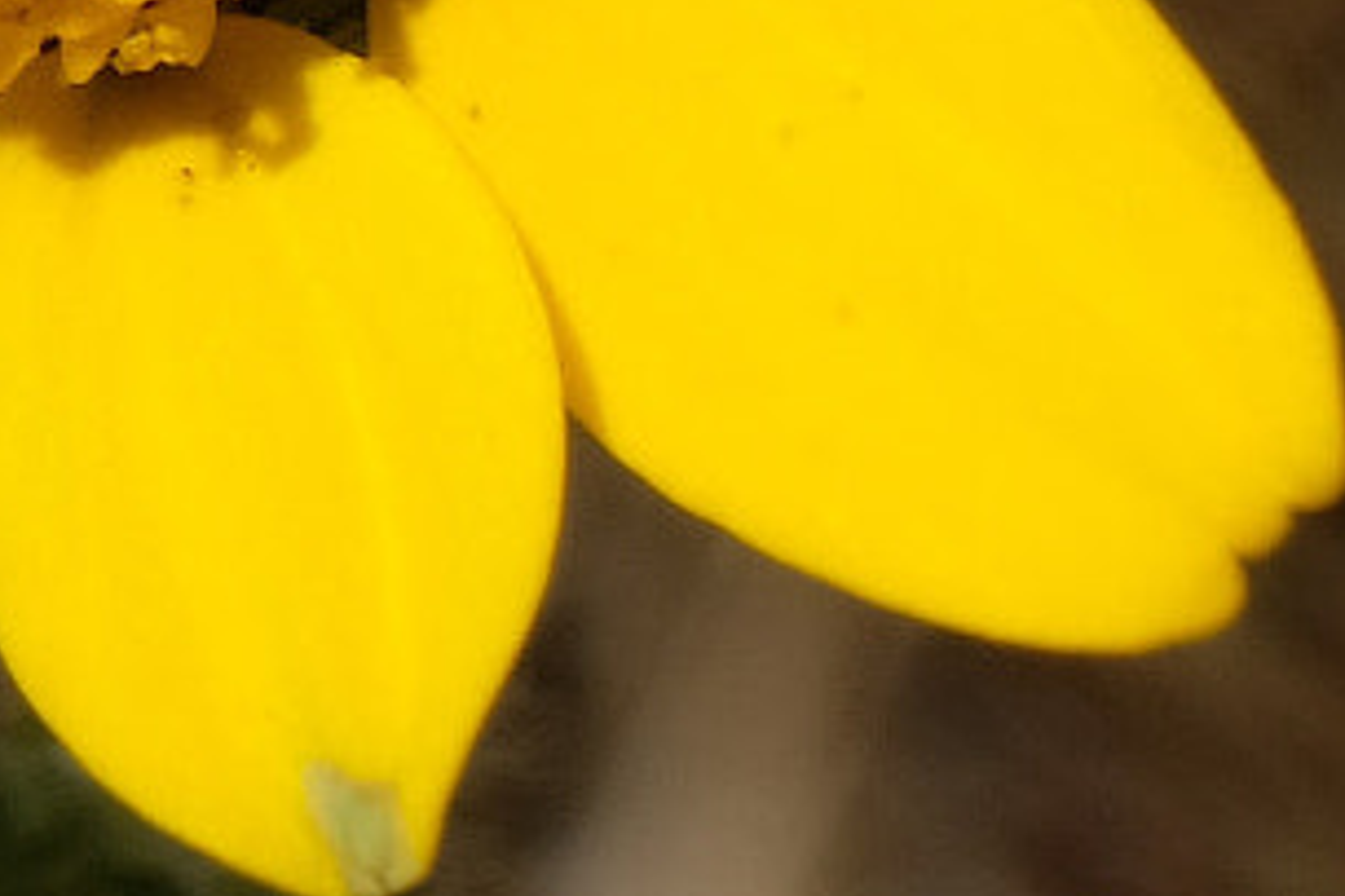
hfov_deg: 5.1
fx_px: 14898
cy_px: -642
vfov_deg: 3.4
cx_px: -1535
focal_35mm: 399
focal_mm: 50.5
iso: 400
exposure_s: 1/250
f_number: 18
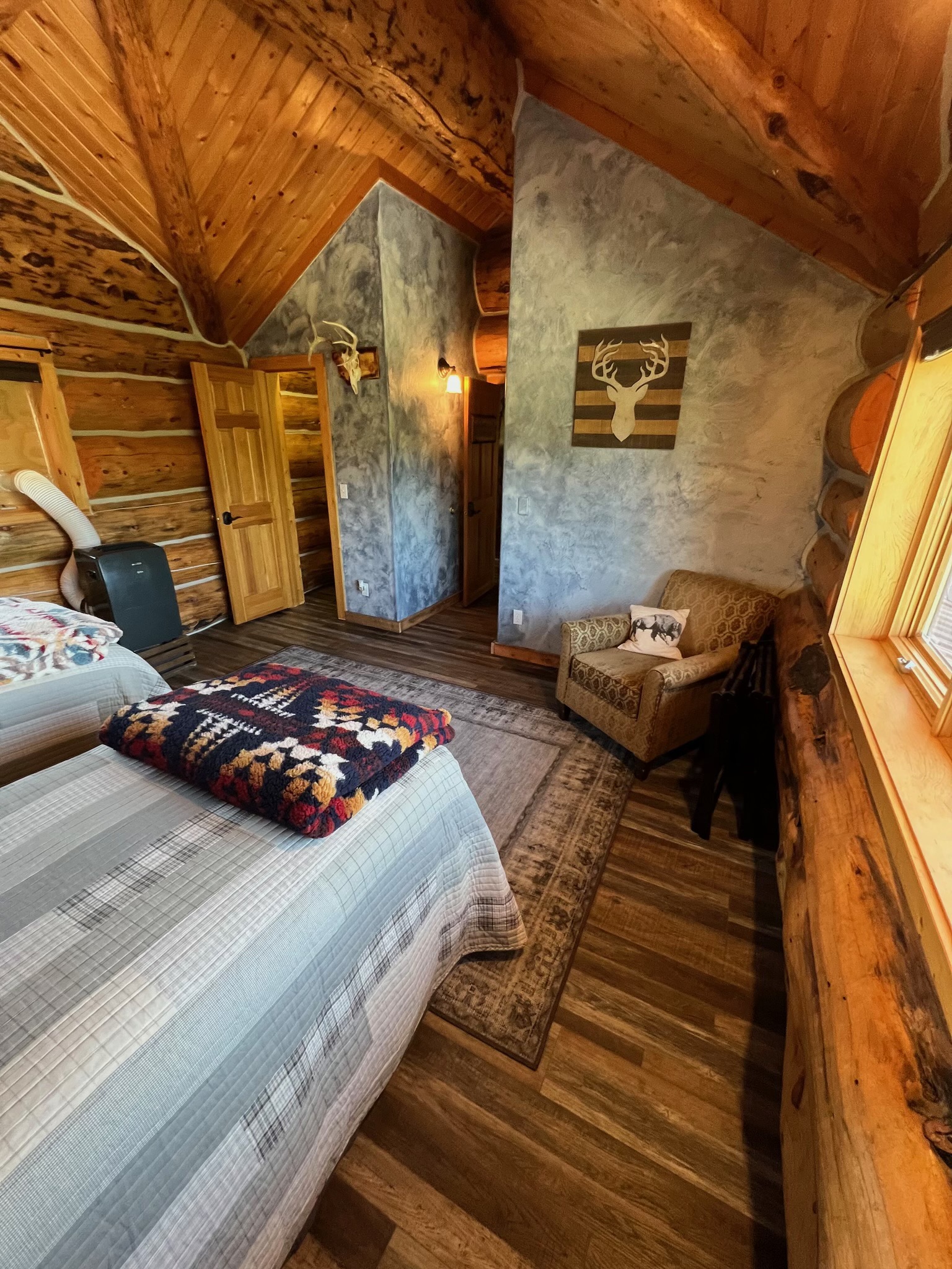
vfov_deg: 106.2
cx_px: 476
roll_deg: -1.1
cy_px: 634
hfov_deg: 89.9
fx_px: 477
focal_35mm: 13
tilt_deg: -22.2
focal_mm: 1.57
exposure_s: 1/60
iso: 250
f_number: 1.8
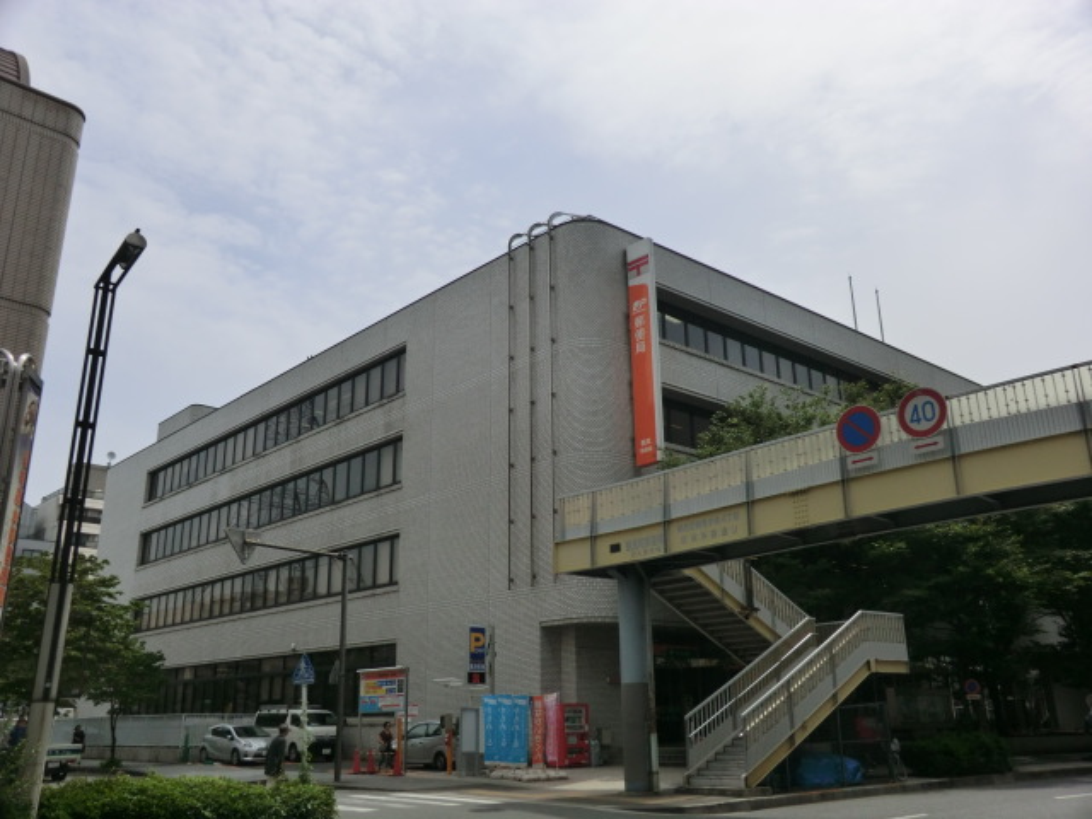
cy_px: 410
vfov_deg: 48.2
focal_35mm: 29
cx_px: 546
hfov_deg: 61.7
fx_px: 915
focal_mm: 5.2
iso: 80
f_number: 7.9
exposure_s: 1/500
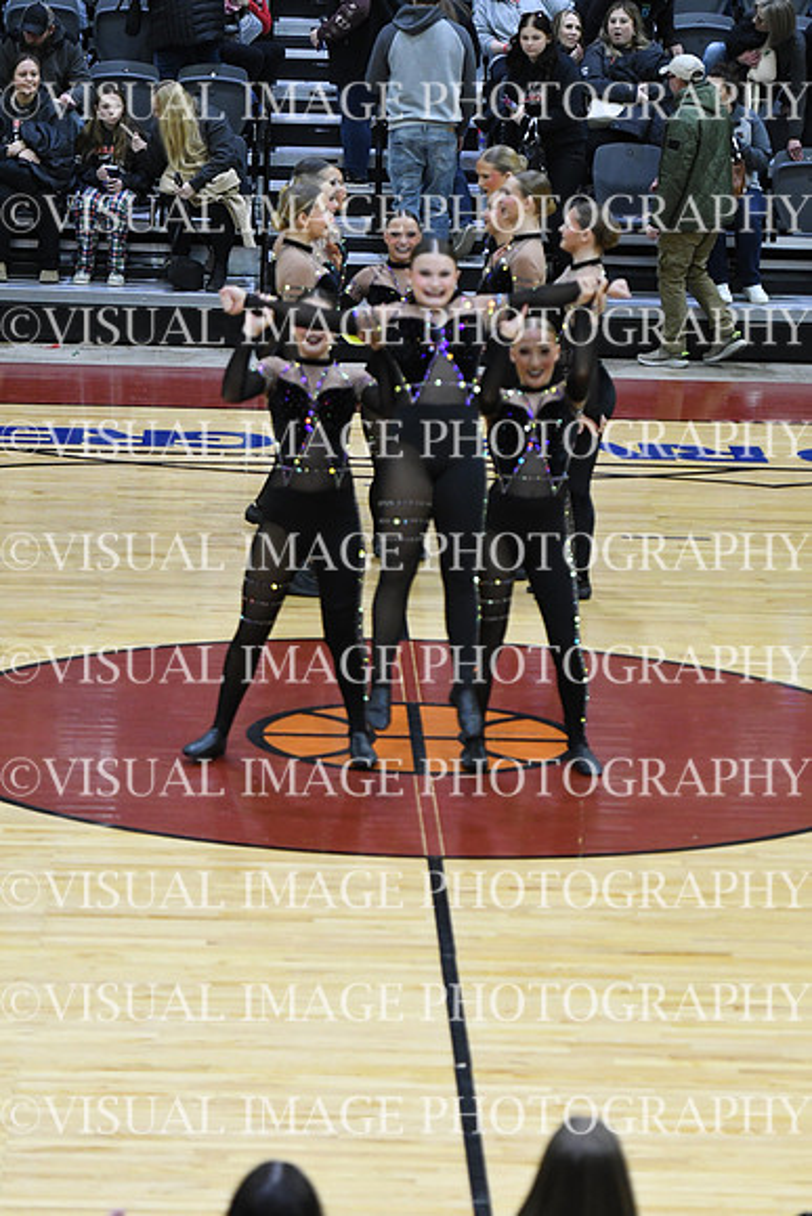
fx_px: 5072
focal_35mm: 150
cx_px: 406
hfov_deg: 9.2
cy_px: 608
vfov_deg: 13.7
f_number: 2.8
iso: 3200
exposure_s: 1/400
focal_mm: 100
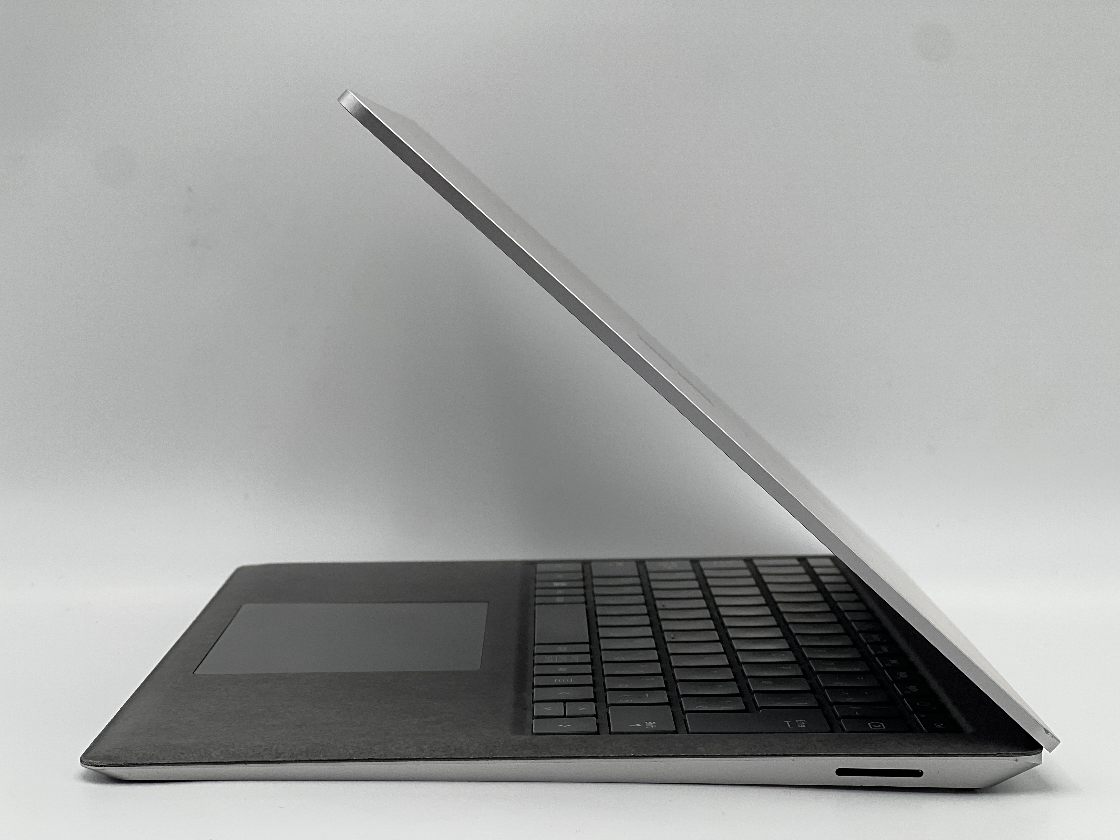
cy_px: 420
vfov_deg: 19.1
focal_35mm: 77
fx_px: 2491
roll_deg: -0.3
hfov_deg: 25.3
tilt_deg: -4.1
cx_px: 560
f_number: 2.8
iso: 32
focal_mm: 9
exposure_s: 1/180
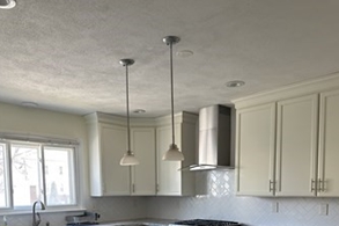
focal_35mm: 34
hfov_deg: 55.8
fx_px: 320
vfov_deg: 35.8
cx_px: 171
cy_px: 215
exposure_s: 1/120
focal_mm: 6.86
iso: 200
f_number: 1.78
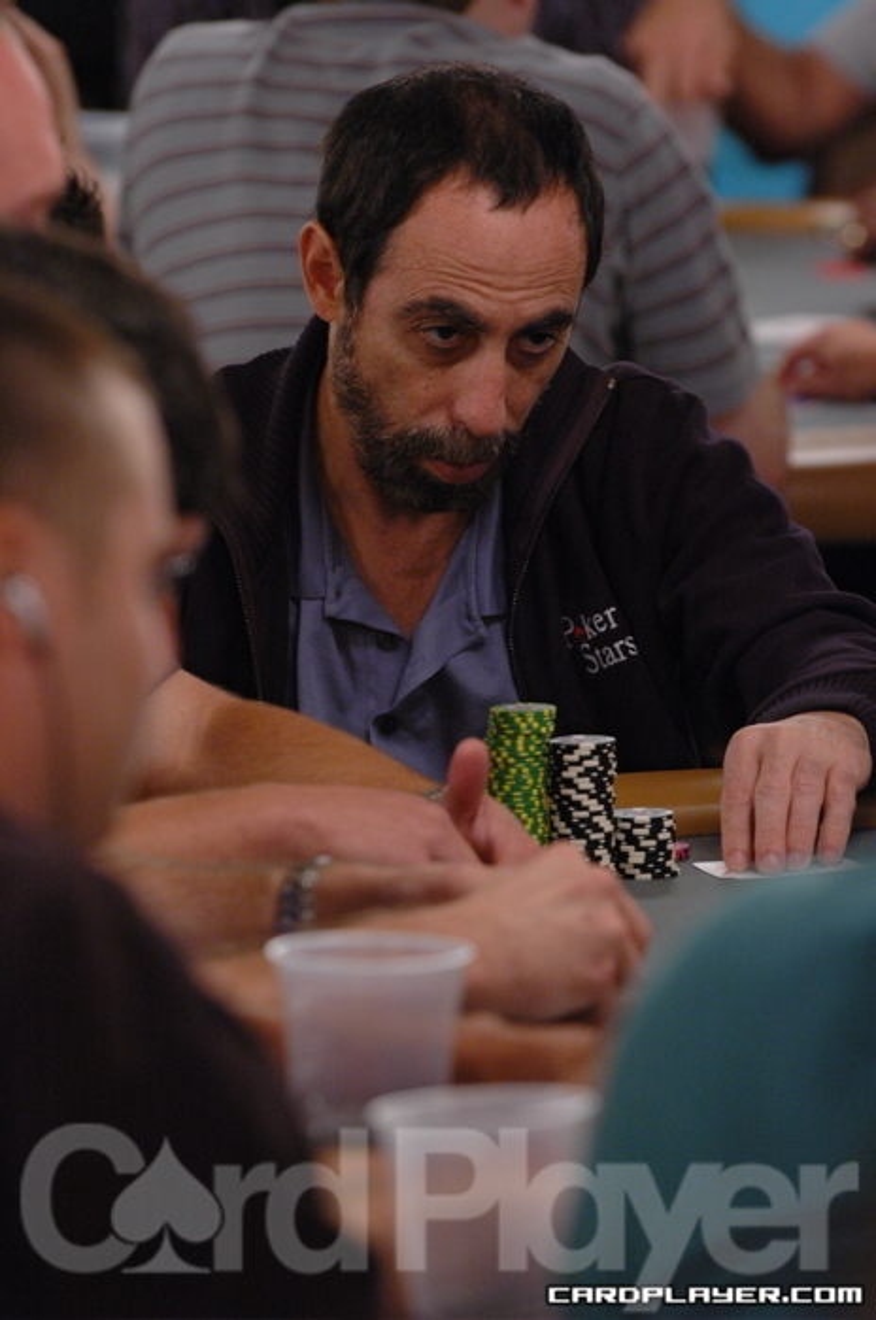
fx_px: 10982
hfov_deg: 4.6
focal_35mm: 300
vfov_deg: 6.9
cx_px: 438
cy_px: 660
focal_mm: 200
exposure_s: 1/50
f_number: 4
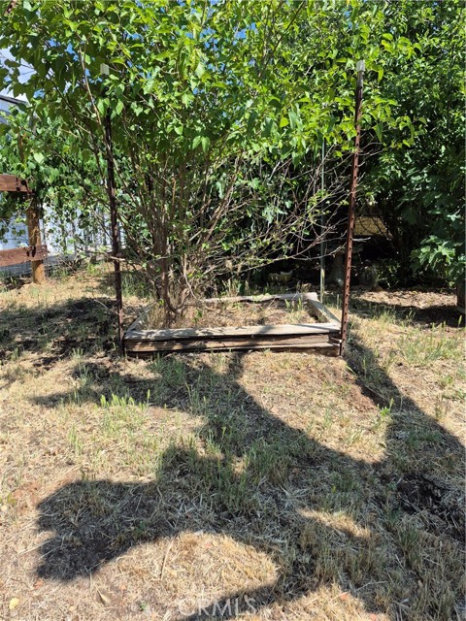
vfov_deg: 73.9
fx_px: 413
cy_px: 310
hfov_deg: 58.9
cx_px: 233
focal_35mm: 23
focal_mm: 5.4
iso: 25
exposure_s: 1/1168
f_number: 1.8
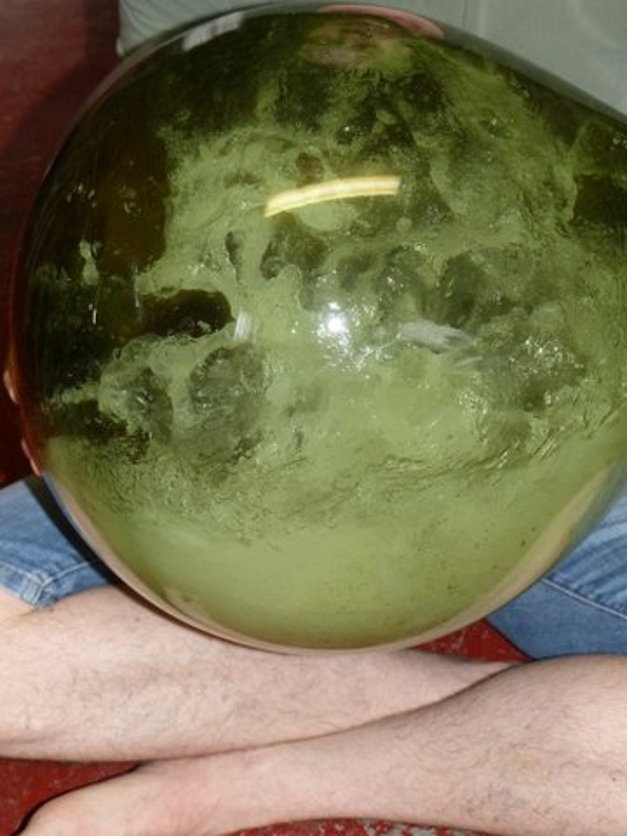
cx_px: 314
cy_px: 418
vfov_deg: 23.6
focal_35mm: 83
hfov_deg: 17.8
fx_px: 2005
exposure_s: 1/60
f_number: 2.8
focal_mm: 14
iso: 400
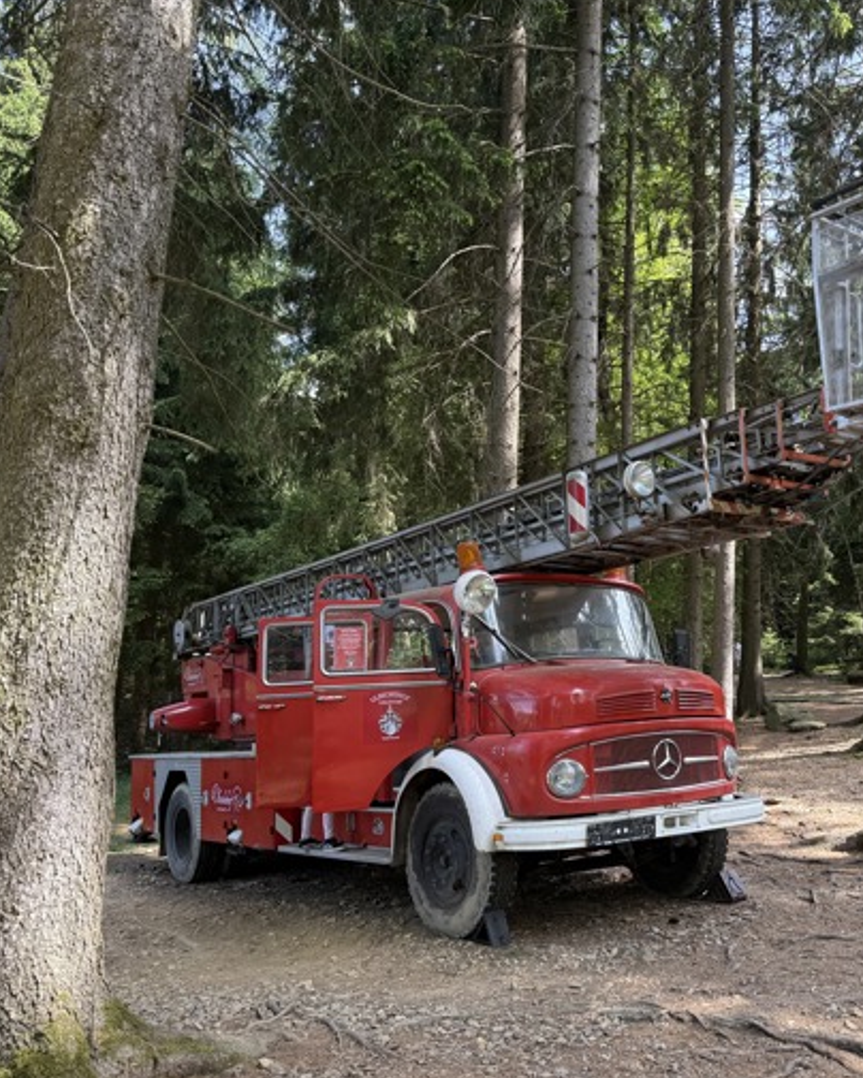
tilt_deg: +12.5
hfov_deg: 44.8
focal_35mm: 32
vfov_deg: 55.7
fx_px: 1022
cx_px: 609
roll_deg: +0.3
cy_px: 545
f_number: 1.78
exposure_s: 1/365
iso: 100
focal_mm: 6.76
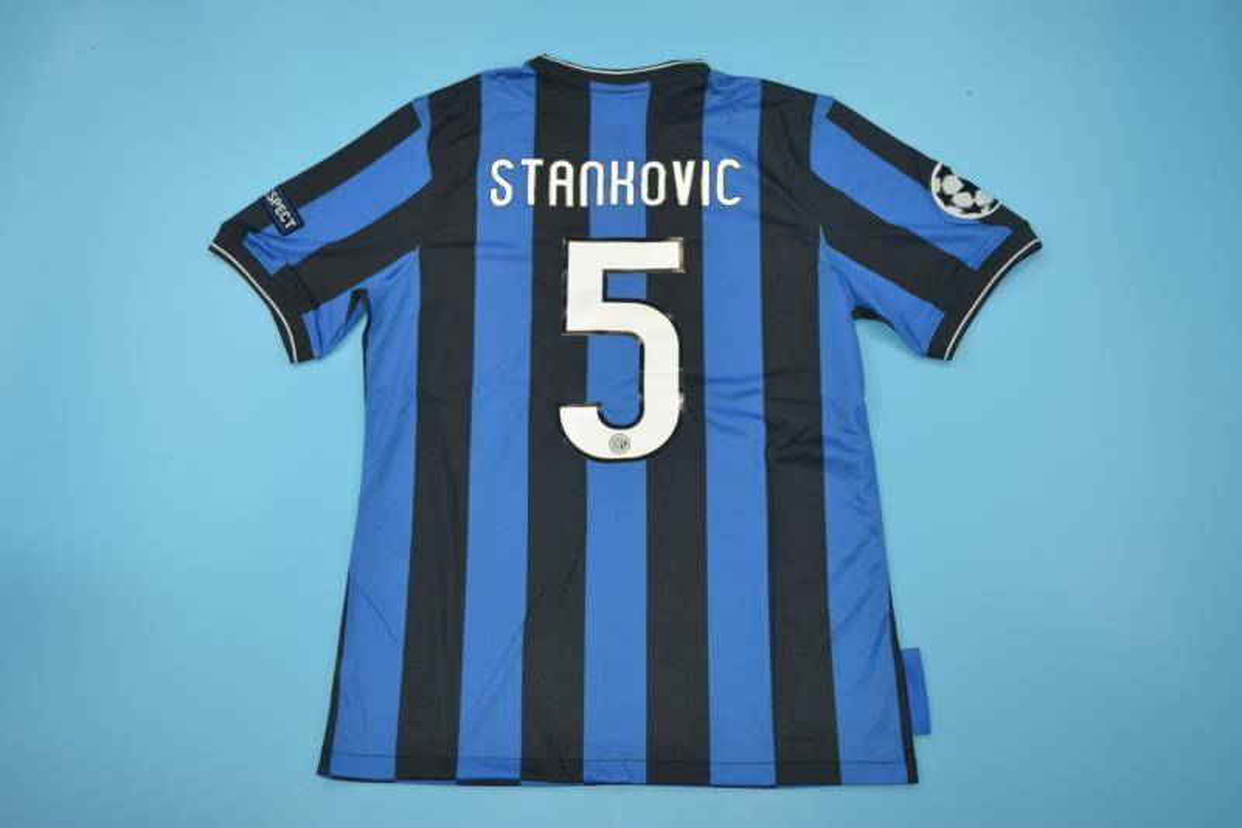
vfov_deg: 40.0
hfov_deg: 57.2
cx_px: 621
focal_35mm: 33
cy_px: 414
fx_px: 1138
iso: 200
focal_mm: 22
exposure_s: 1/125
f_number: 4
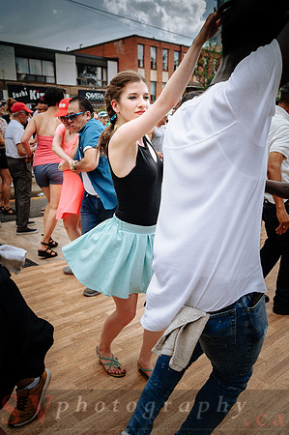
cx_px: 144
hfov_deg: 47.8
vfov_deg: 67.4
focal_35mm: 27
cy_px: 218
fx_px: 326
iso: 100
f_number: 4
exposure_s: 1/1250
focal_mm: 18
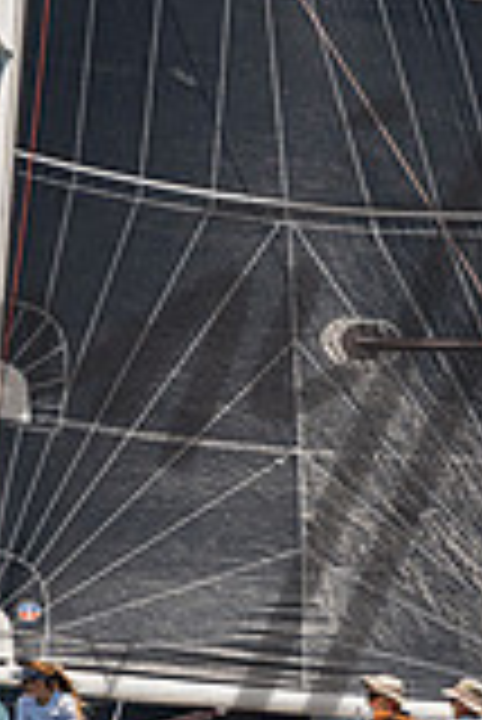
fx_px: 15470
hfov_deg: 1.8
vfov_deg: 2.7
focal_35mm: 772
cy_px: 317
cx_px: -59
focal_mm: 210
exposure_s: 1/2000
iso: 500
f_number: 8
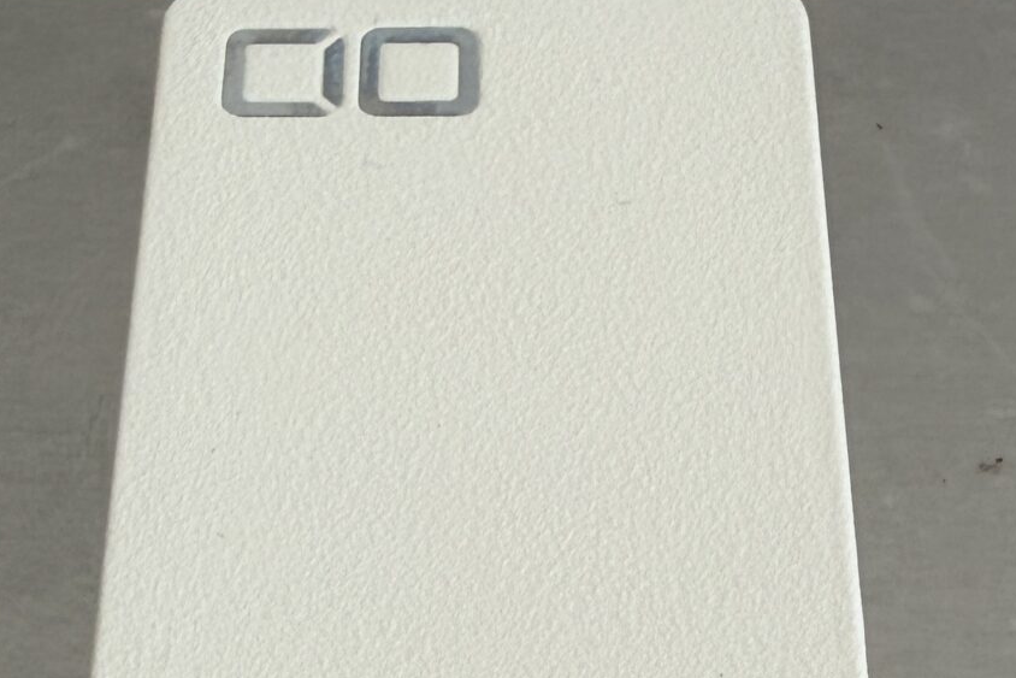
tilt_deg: -55.1
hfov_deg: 24.8
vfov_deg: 16.1
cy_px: 797
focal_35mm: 82
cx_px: 492
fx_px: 2314
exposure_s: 1/121
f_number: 2.2
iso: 100
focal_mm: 2.22
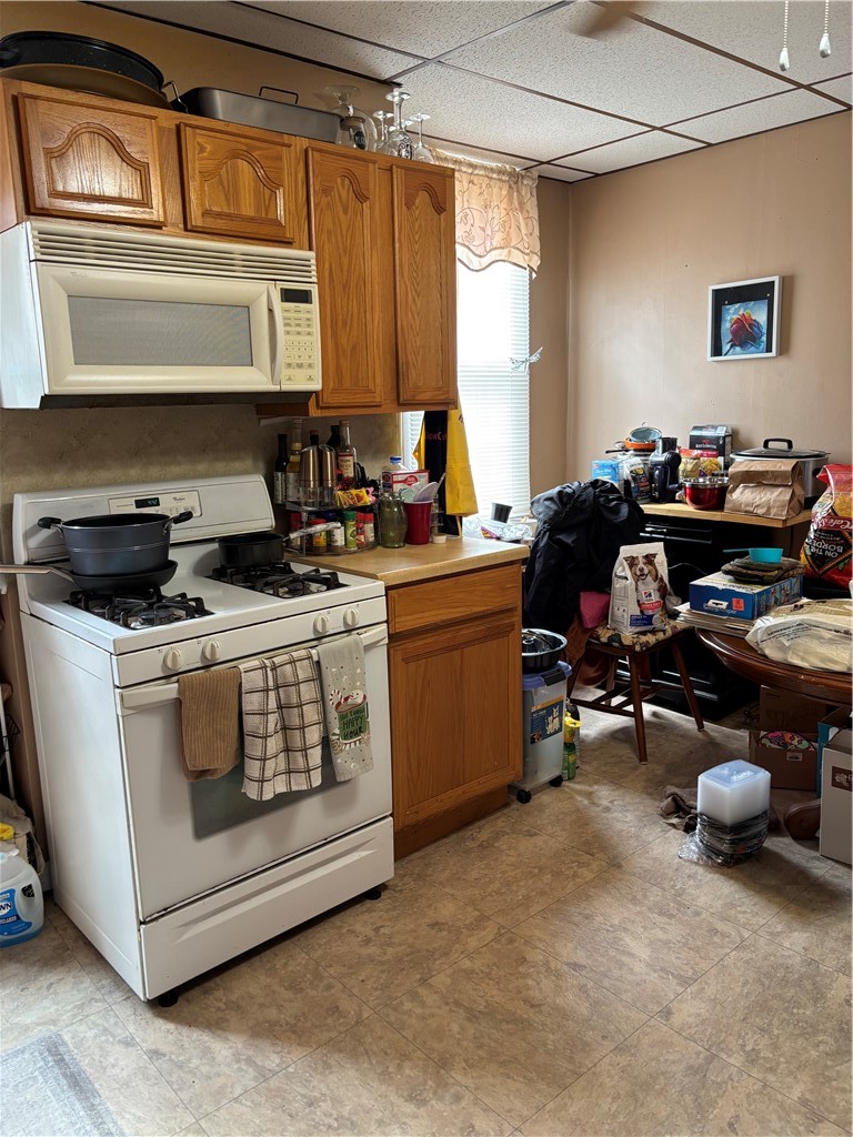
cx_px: 426
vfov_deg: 67.3
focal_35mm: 26
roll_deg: +1.9
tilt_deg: -10.3
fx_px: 854
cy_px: 568
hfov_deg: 53.1
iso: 125
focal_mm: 5.96
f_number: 1.6
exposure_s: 1/60
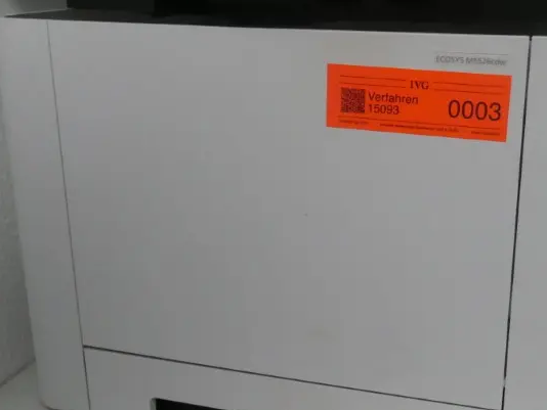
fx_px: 727
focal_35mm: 46
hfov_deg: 40.9
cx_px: 340
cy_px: 196
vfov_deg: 31.5
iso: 640
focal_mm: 4.3
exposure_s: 1/60
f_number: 3.3
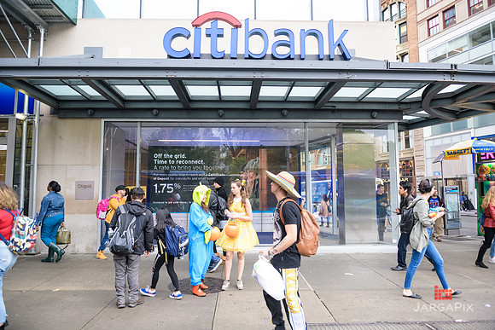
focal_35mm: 24
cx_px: 248
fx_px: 330
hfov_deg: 73.7
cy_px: 165
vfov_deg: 53.2
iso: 800
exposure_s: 1/250
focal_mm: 24
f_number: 3.2
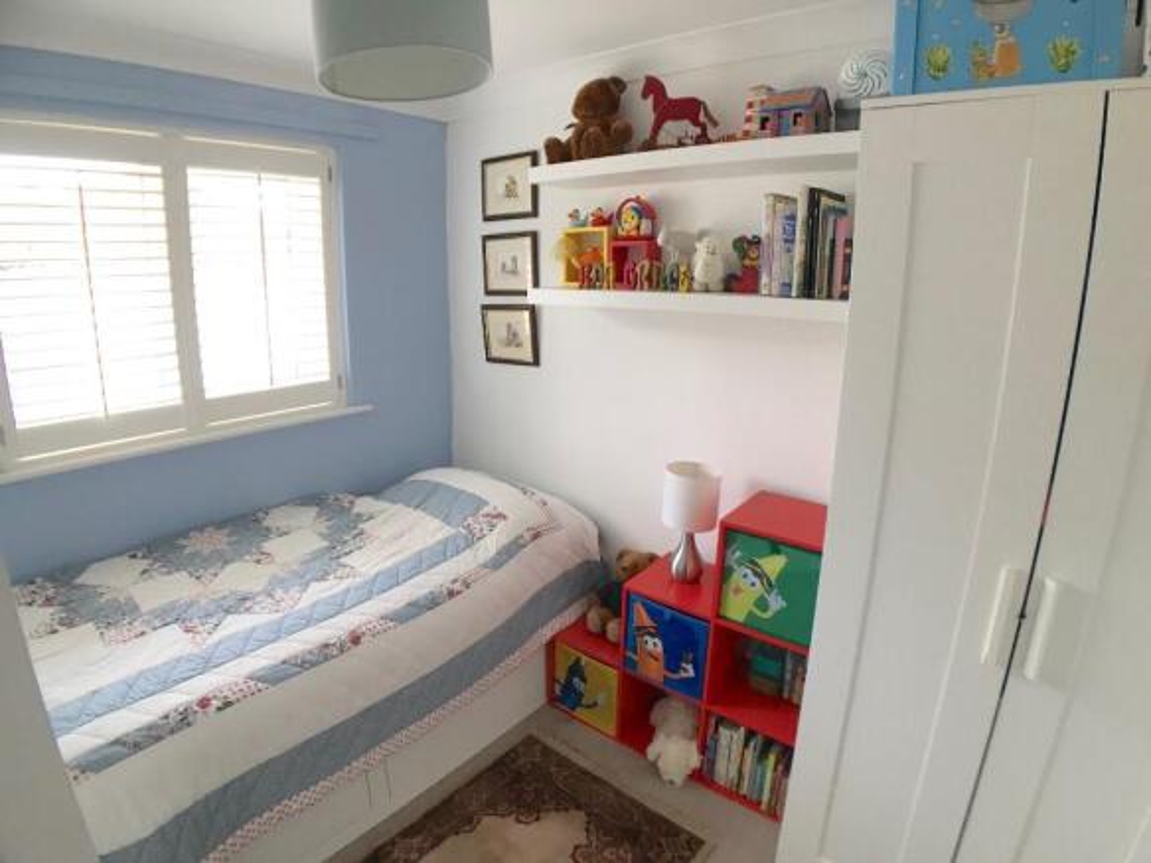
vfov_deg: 49.7
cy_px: 432
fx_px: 931
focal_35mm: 28
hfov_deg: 63.5
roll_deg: -1.2
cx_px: 576
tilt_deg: -14.9
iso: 25
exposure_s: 1/33
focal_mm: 3.99
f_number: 1.8
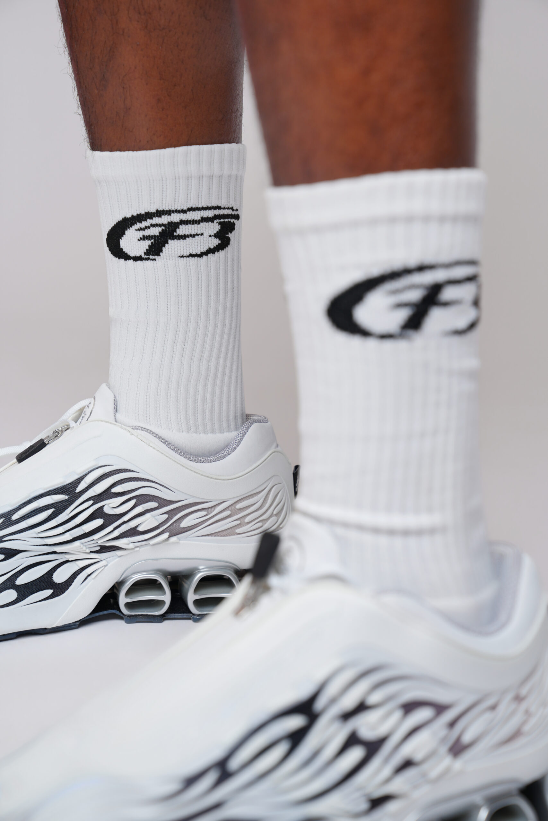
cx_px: 274
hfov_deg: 21.6
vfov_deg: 31.9
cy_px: 410
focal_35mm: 63
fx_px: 1438
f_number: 5.6
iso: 125
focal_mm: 63
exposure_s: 1/125
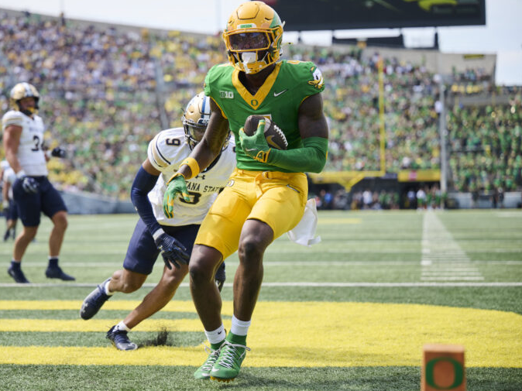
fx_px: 1372
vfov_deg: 16.2
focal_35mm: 91
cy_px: 197
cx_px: 225
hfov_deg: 21.5
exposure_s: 1/1919
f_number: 2.8
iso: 320
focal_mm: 83
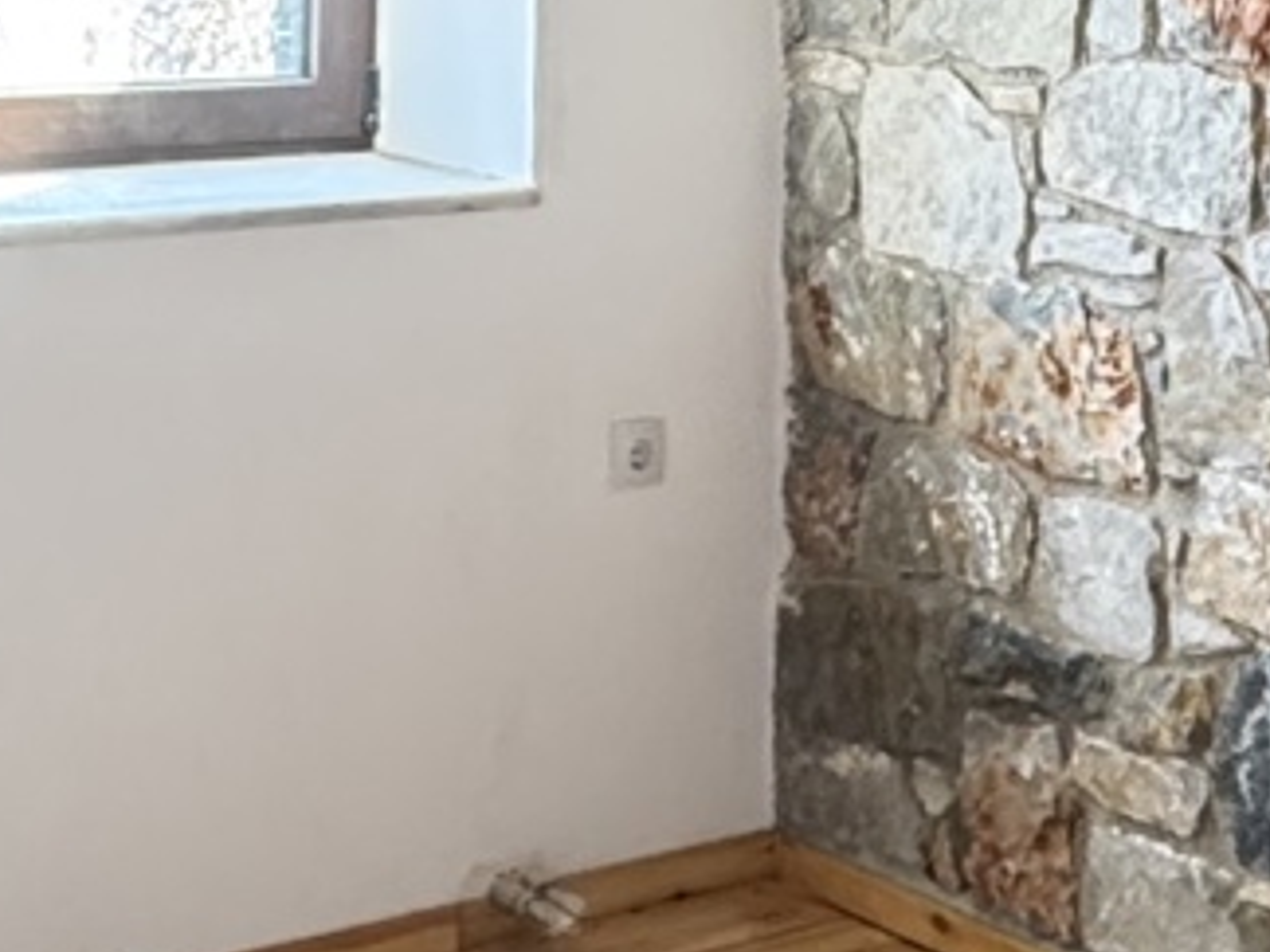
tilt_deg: +3.1
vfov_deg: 16.6
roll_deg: -1.5
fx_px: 3045
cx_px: 506
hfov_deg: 23.5
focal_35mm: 83
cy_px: -341
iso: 320
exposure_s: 1/96
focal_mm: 2.22
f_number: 2.2
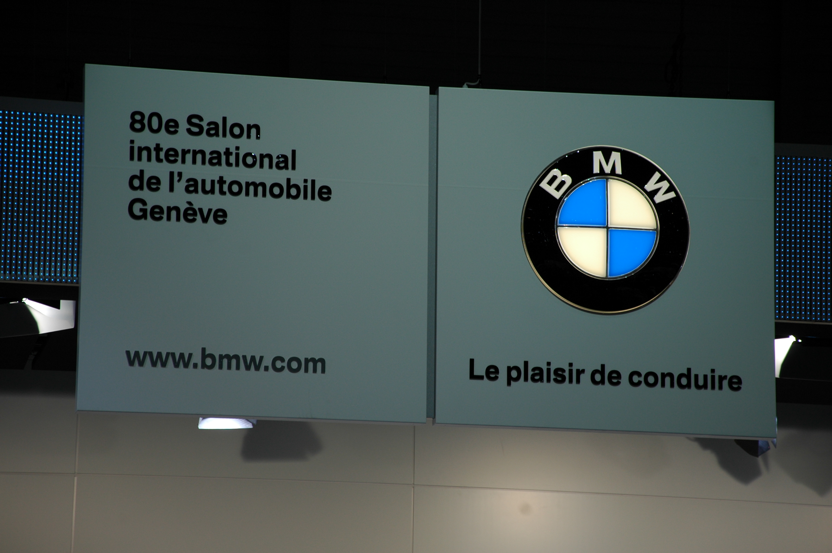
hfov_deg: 13.1
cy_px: 276
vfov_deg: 8.7
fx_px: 3636
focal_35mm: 158
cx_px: 416
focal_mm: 105
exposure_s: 1/180
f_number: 5.6
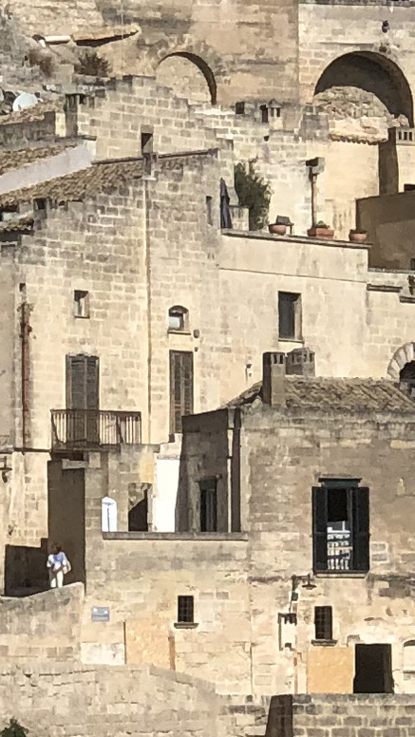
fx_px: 5707
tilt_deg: +0.5
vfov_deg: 7.4
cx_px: 34
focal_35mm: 292
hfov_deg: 4.2
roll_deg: +0.8
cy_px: 610
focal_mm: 6
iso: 16
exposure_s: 1/3205
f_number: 2.4
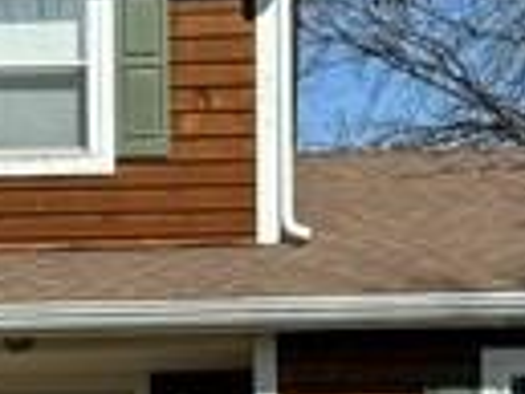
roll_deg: +0.4
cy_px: 536
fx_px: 2899
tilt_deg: +3.2
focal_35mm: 191
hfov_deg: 10.3
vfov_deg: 7.7
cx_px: 37
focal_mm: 6.86
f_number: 1.78
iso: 80
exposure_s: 1/4950
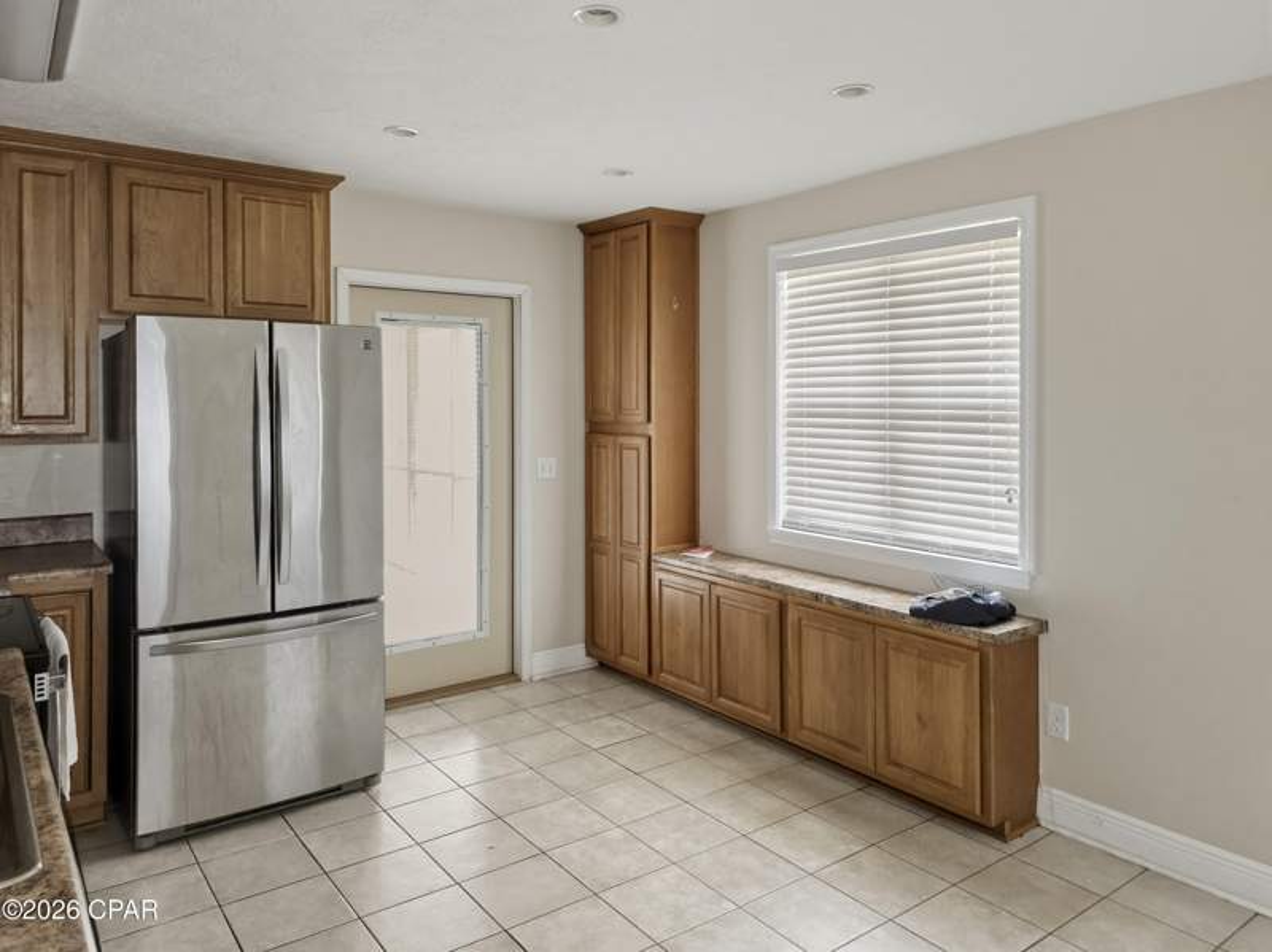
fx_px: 845
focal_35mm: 23
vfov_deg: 58.8
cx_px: 636
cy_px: 476
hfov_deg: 74.0
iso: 100
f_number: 1.7
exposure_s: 1/40
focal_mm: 6.3
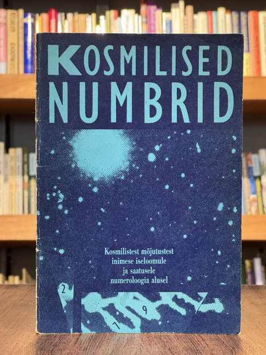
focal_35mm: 82
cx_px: 138
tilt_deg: -1.1
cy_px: 180
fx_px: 839
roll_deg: -0.8
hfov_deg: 18.0
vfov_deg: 23.8
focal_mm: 9
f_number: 2.8
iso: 640
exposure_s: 1/60
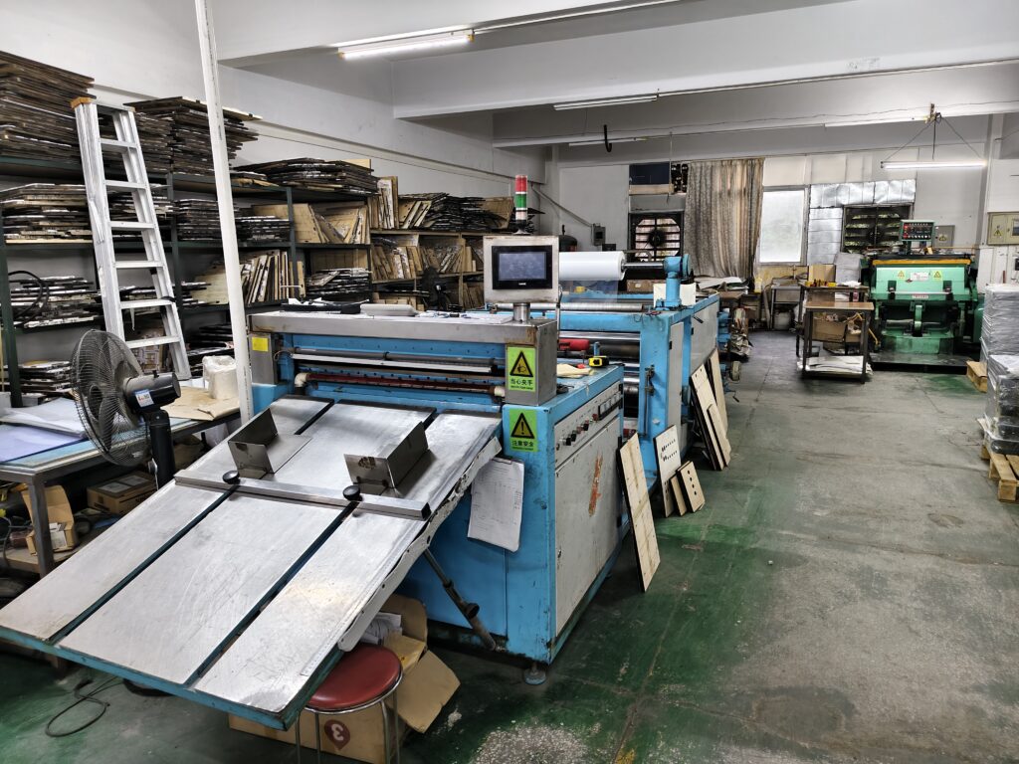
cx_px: 510
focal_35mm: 23
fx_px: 677
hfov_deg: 73.9
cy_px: 382
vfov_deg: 58.9
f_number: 1.88
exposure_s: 1/50
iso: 375
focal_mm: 5.56
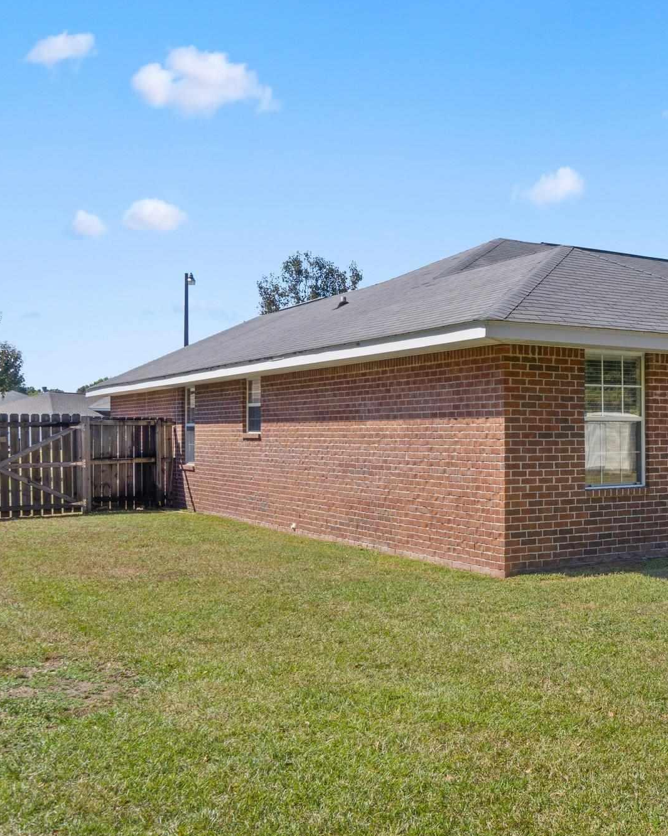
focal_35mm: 39
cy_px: 427
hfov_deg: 35.4
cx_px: 630
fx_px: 964
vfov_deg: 46.9
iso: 100
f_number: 9
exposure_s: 1/125
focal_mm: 18
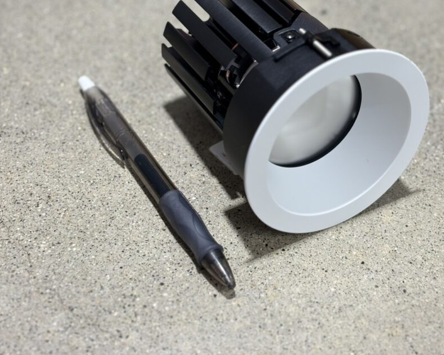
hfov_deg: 28.7
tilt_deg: -45.4
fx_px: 868
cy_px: 142
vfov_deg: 23.1
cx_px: 248
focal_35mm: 66
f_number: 1.6
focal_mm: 5.96
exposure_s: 1/60
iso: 50
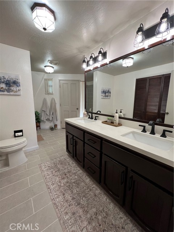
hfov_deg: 89.9
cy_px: 116
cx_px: 87
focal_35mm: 13
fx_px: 87
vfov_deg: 106.2
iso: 200
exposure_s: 1/120
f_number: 1.8
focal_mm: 1.57
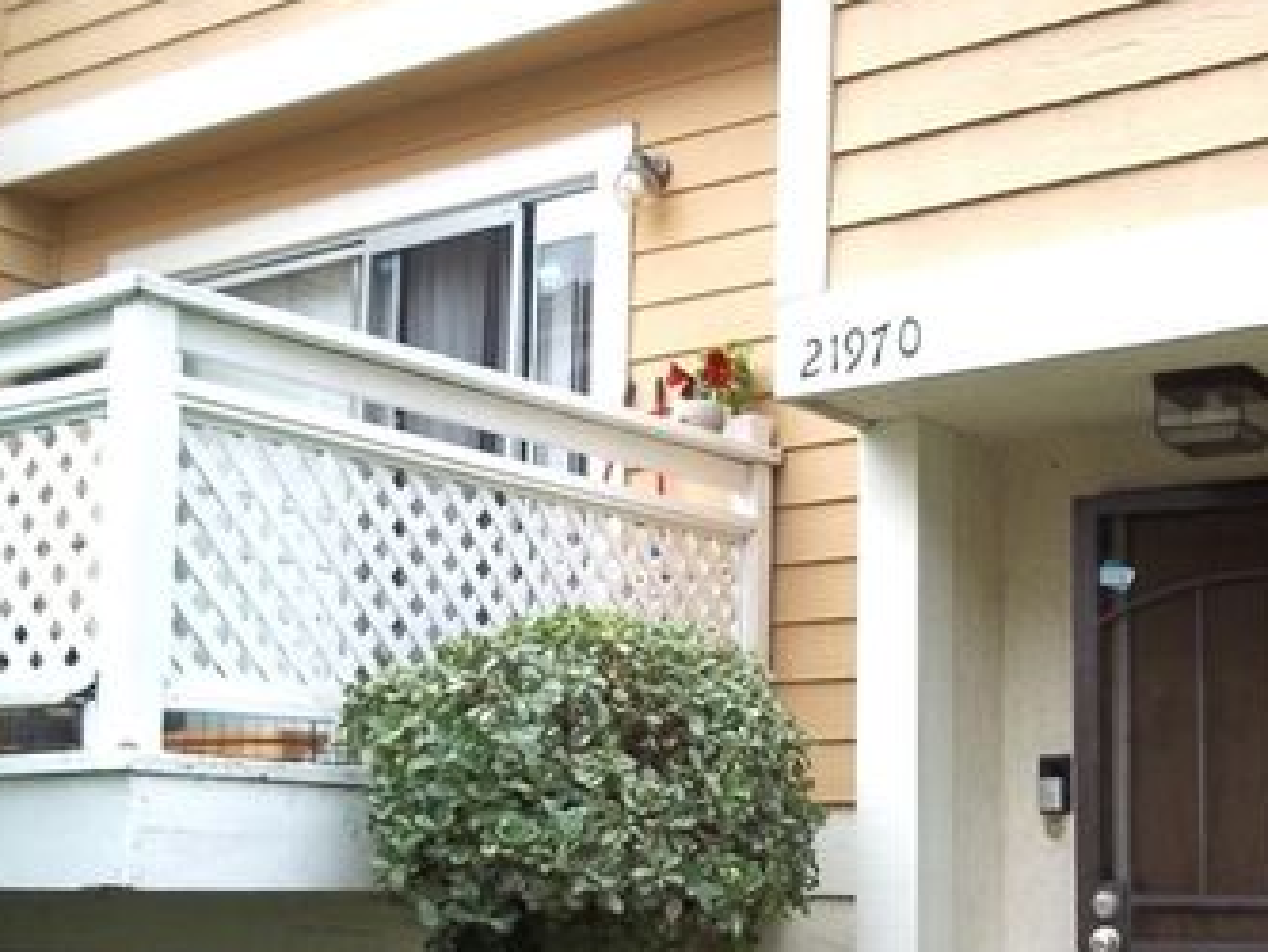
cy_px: 664
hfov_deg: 35.4
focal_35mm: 54
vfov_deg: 26.8
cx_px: 743
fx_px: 1979
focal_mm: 6.5
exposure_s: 1/400
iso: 80
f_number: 3.1
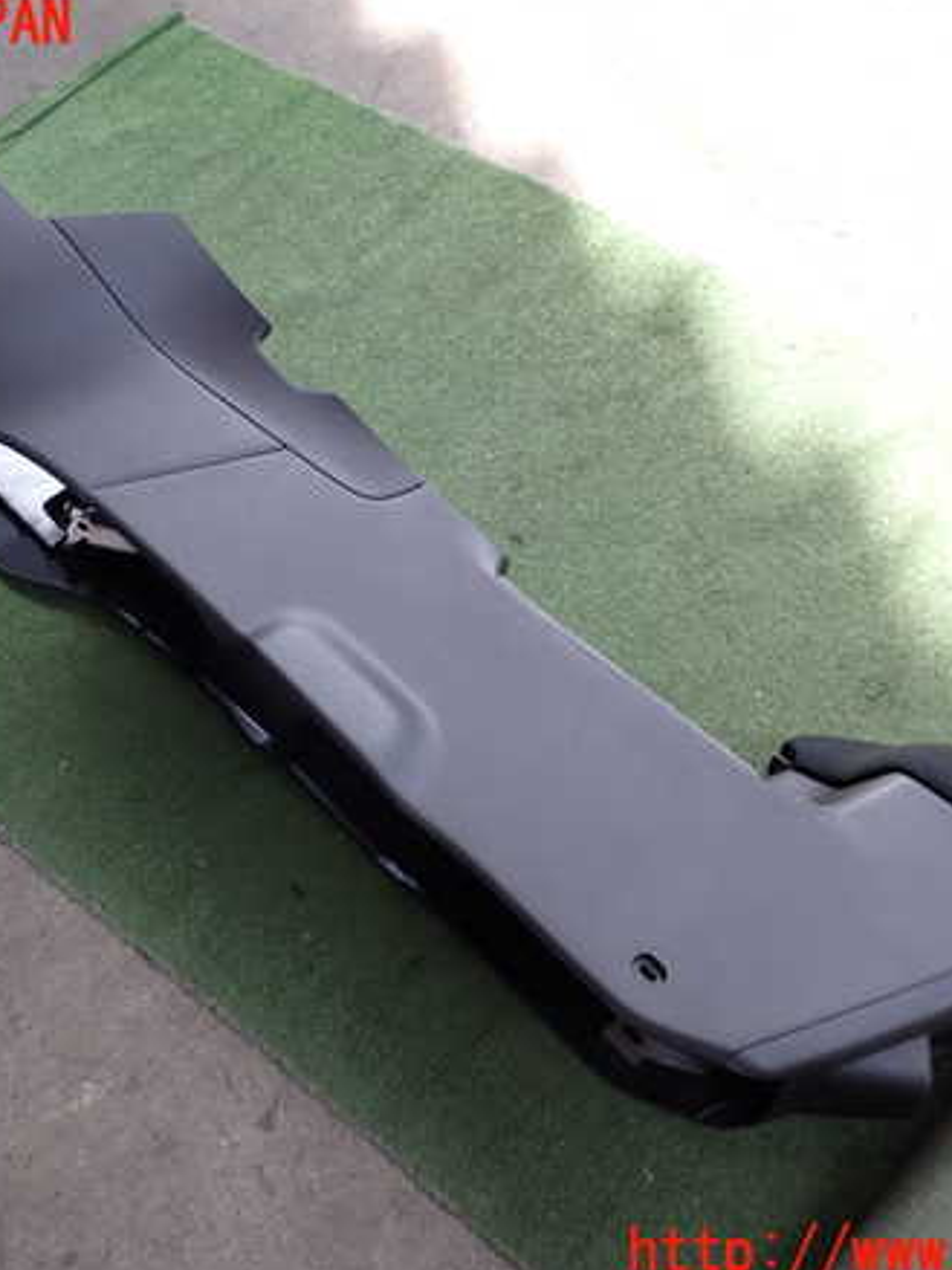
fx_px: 1504
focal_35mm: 41
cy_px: 639
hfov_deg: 35.1
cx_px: 414
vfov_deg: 45.8
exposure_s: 1/160
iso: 100
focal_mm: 5.4
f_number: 2.3
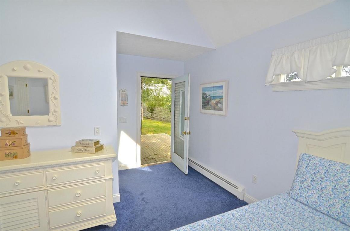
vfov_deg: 71.7
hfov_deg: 95.1
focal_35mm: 16
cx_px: 175
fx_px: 160
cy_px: 116
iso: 200
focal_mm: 11
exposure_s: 1/100
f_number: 5
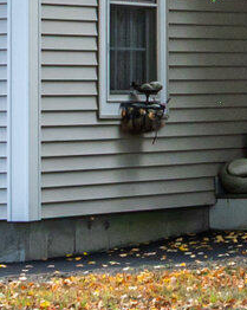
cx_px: 636
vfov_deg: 5.5
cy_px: -308
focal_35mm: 345
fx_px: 3158
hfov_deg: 4.4
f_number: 11
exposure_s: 1/200
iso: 560
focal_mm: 37
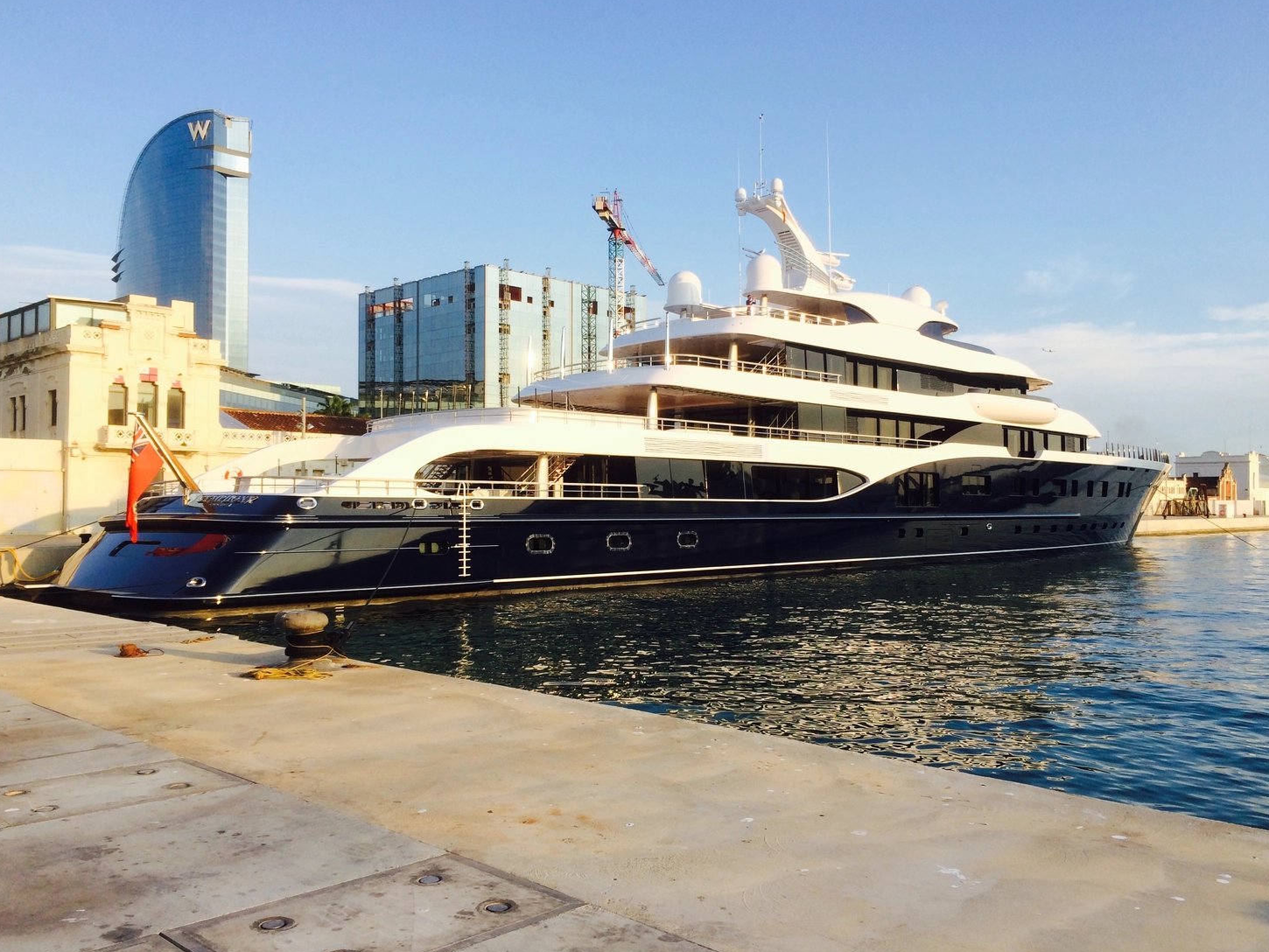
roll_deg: +0.2
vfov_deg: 46.8
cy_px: 468
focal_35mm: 30
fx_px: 1100
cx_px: 639
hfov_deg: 60.0
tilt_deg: +2.1
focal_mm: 4.15
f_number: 2.2
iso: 32
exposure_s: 1/873
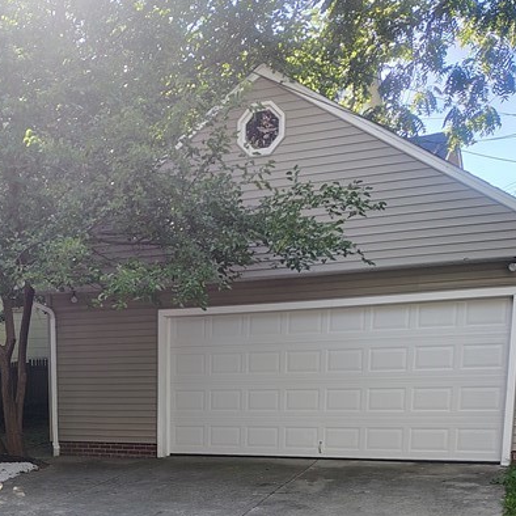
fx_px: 928
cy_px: 583
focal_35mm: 55
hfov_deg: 30.4
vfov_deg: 28.0
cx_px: 107
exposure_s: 1/120
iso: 144
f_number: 1.8
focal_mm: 5.56
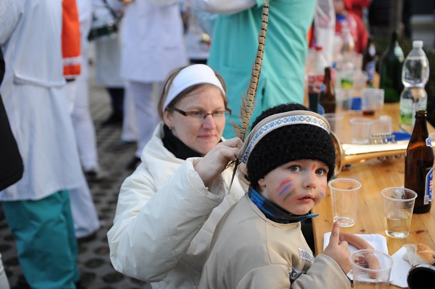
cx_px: 218
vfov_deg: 28.0
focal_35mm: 48
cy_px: 144
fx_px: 580
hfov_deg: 41.1
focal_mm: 48
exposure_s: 1/640
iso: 800
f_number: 2.8
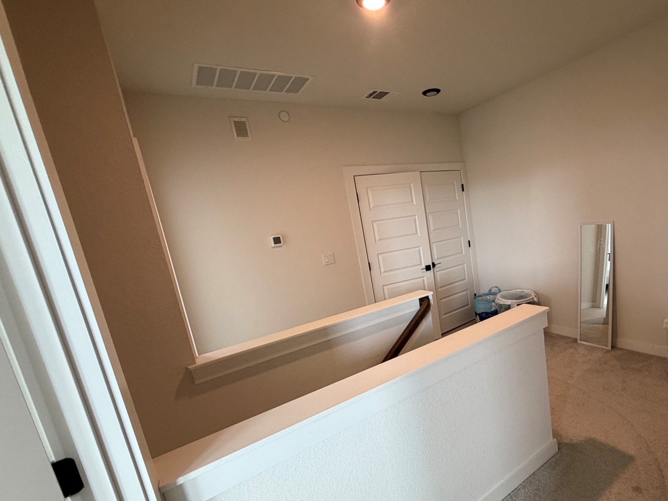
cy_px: 279
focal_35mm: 18
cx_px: 426
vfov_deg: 71.4
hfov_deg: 85.7
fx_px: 347
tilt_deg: -10.4
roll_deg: +8.0
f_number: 2.2
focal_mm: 2.22
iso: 250
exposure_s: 1/60
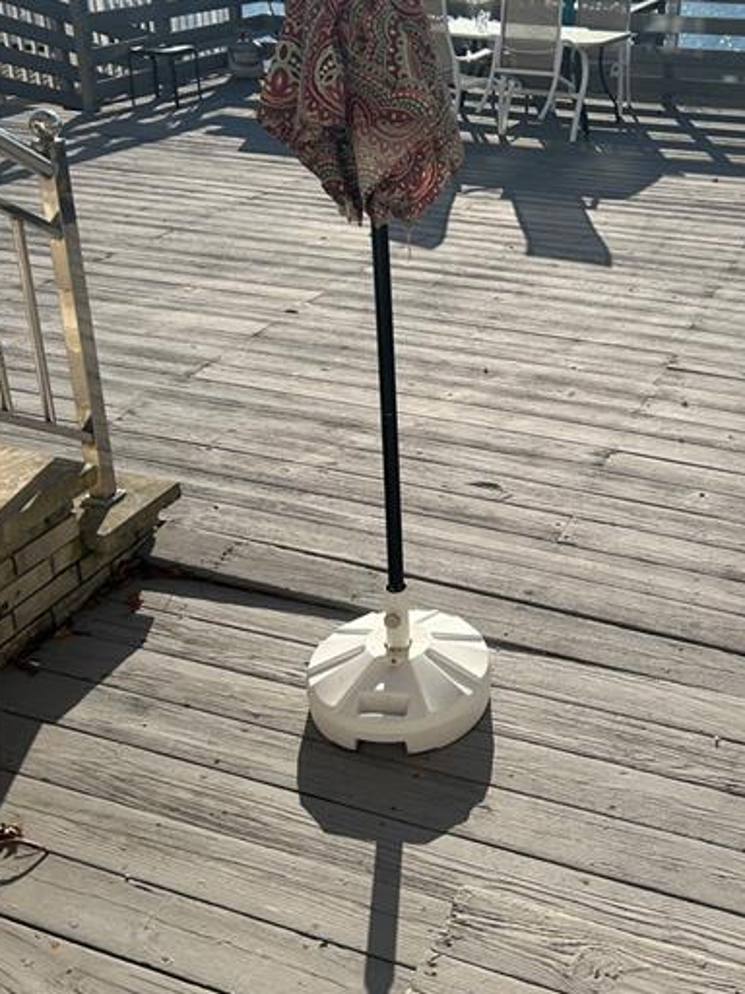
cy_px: 342
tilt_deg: -24.0
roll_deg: -0.5
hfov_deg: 36.1
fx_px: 1119
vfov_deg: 47.2
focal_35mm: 39
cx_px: 547
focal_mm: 5.7
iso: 50
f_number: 1.5
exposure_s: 1/7463
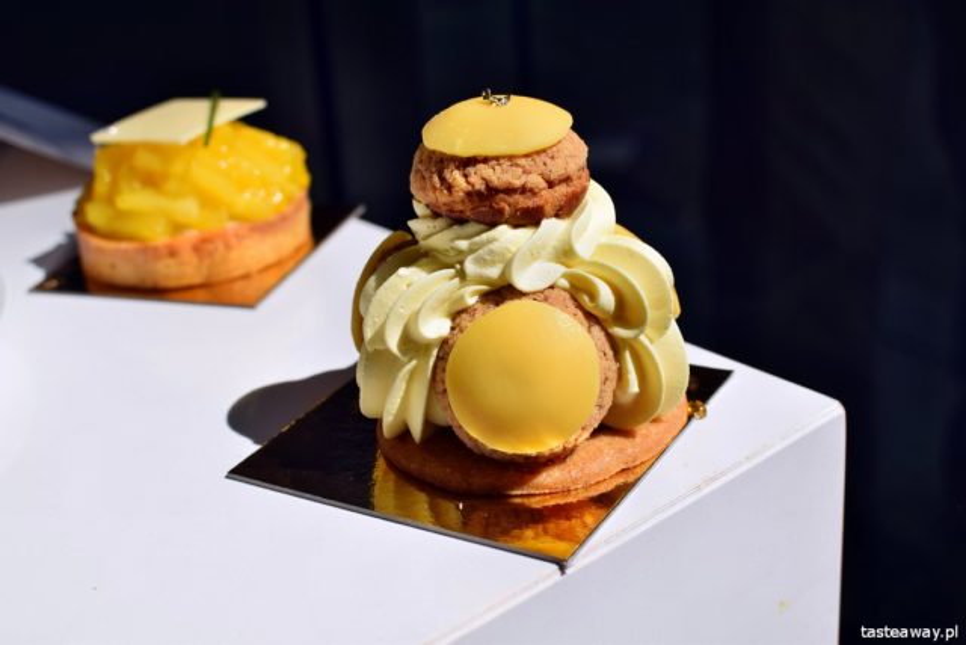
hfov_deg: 37.8
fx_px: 1409
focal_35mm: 52
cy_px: 322
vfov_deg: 25.8
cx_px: 483
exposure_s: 1/1000
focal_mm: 35
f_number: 6.3
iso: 100
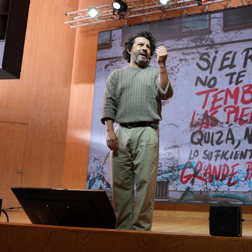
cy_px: 128
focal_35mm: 43
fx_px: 357
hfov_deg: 37.9
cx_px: 187
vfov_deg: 38.8
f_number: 5
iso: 1000
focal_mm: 33.3
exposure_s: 1/100
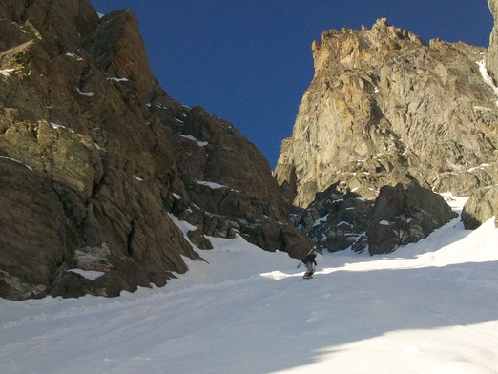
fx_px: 705
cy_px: 191
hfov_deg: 38.7
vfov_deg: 29.7
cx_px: 300
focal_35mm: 49
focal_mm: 5.7
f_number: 5.5
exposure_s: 1/200
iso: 64
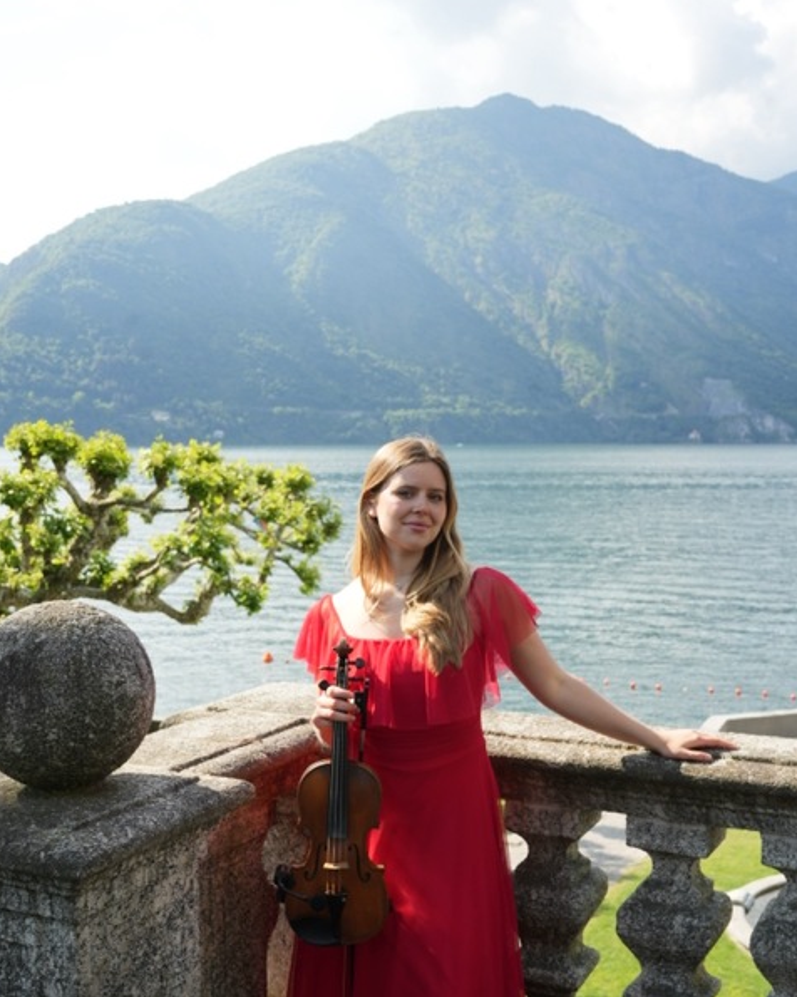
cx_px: 397
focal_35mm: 42
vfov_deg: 43.7
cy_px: 583
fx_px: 1238
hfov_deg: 35.7
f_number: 7.1
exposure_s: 1/125
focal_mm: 37
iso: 100
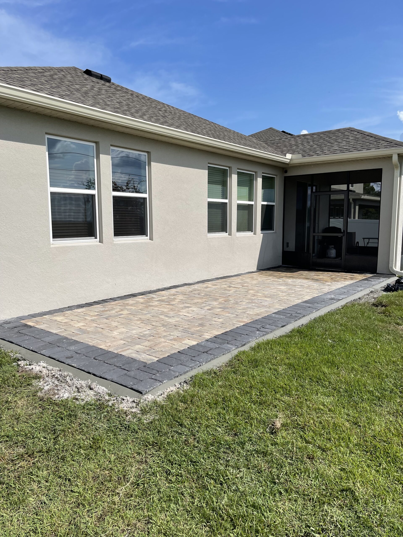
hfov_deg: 53.1
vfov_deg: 67.3
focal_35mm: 26
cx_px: 202
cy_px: 268
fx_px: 404
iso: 32
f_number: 1.6
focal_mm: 5.1
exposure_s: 1/6250
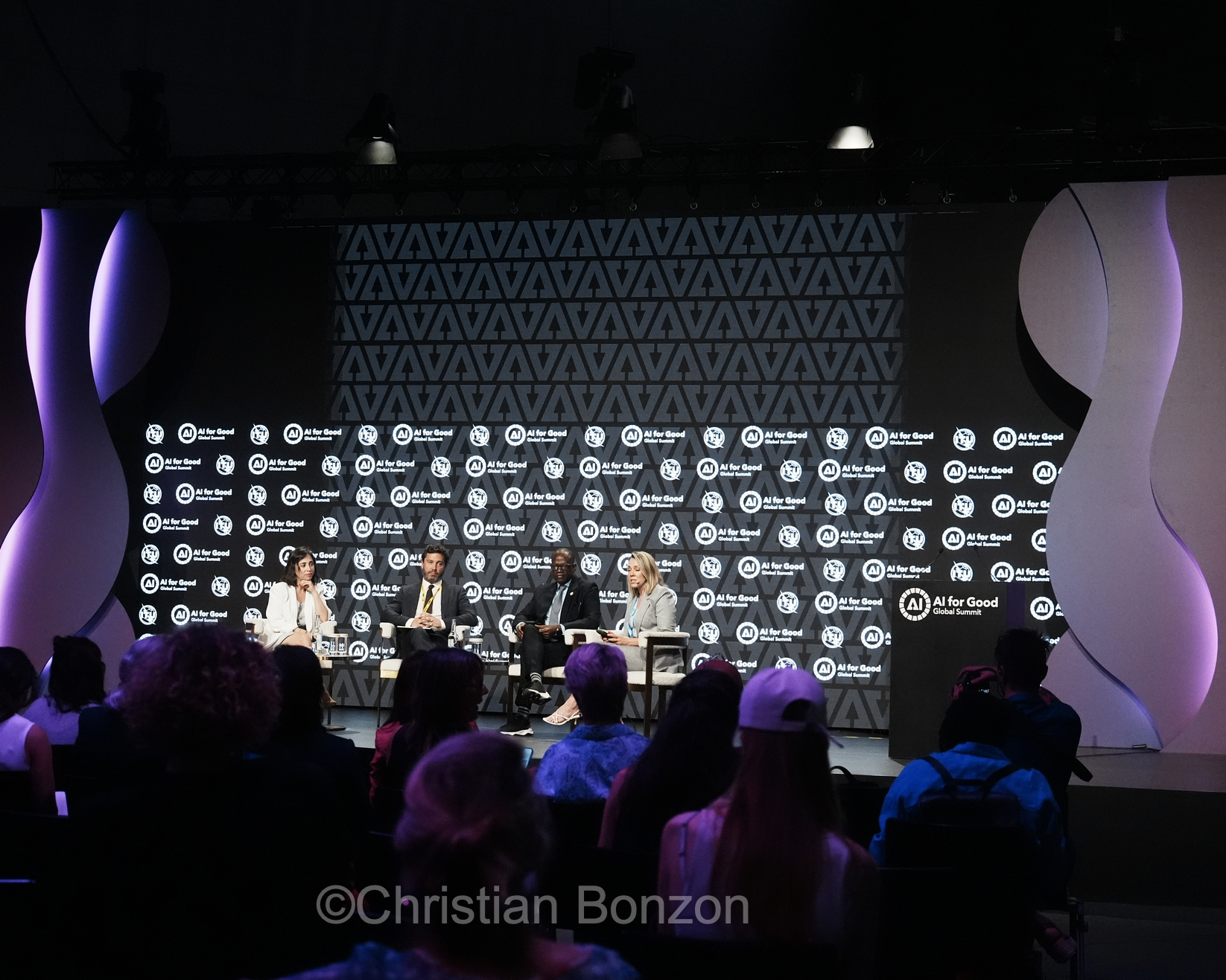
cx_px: 534
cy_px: 490
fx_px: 2068
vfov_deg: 26.7
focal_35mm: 57
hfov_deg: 33.0
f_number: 4.5
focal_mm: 50
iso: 5000
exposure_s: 1/640
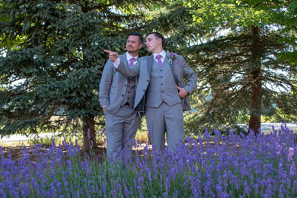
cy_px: 99
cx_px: 148
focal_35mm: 51
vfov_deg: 26.5
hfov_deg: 38.9
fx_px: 421
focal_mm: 34
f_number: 6.3
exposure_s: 1/160
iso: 400
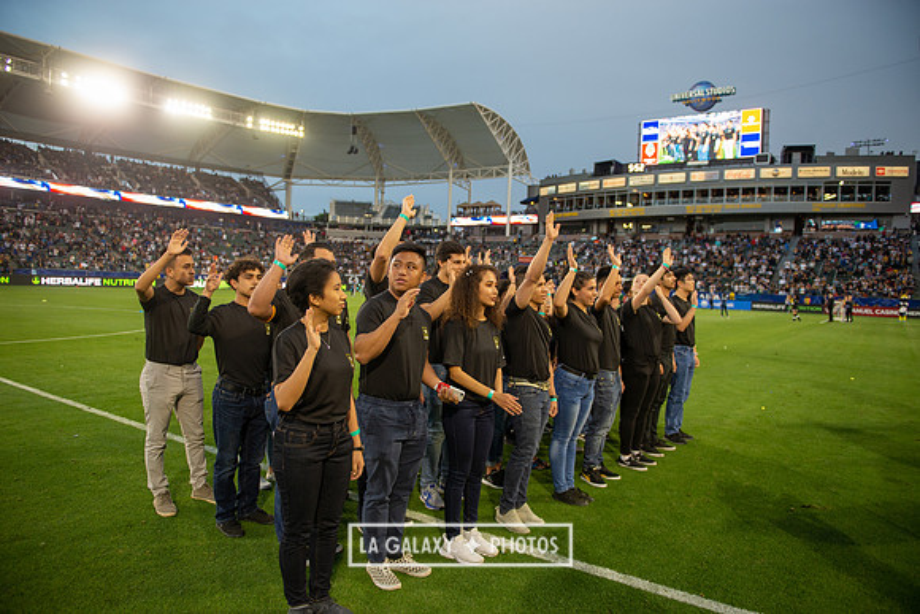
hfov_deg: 73.7
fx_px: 613
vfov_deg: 53.2
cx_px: 460
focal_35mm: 24
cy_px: 307
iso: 400
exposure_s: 1/500
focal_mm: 24
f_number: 2.8
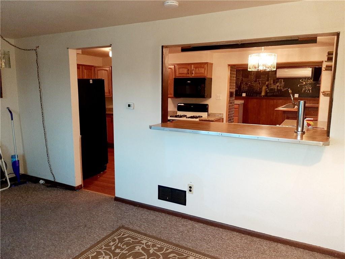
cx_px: 172
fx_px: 259
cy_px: 130
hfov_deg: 67.3
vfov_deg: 53.1
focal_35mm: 26
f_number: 1.7
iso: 200
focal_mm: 3.93
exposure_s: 1/40
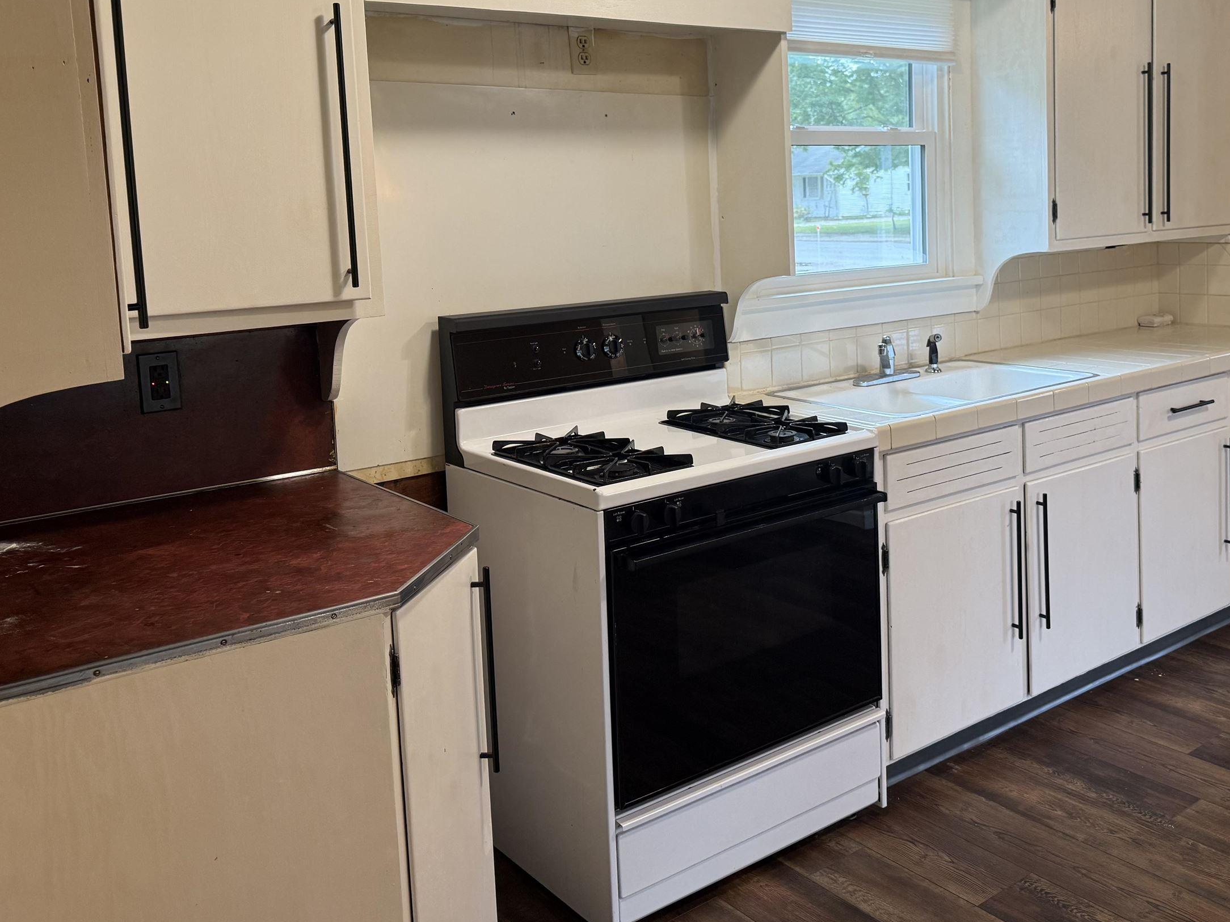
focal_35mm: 34
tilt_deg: -4.3
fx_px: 1208
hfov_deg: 53.1
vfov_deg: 41.2
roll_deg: +1.9
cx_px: 799
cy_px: 302
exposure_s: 1/120
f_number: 1.78
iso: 160
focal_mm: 6.76
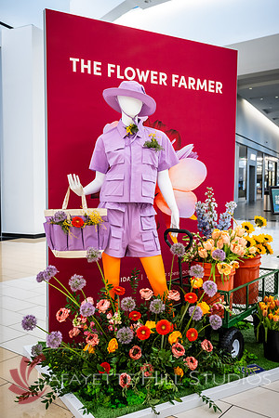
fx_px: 418
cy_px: 209
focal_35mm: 36
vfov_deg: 53.1
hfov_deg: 36.9
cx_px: 140
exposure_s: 1/100
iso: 2000
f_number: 5.6
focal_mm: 36
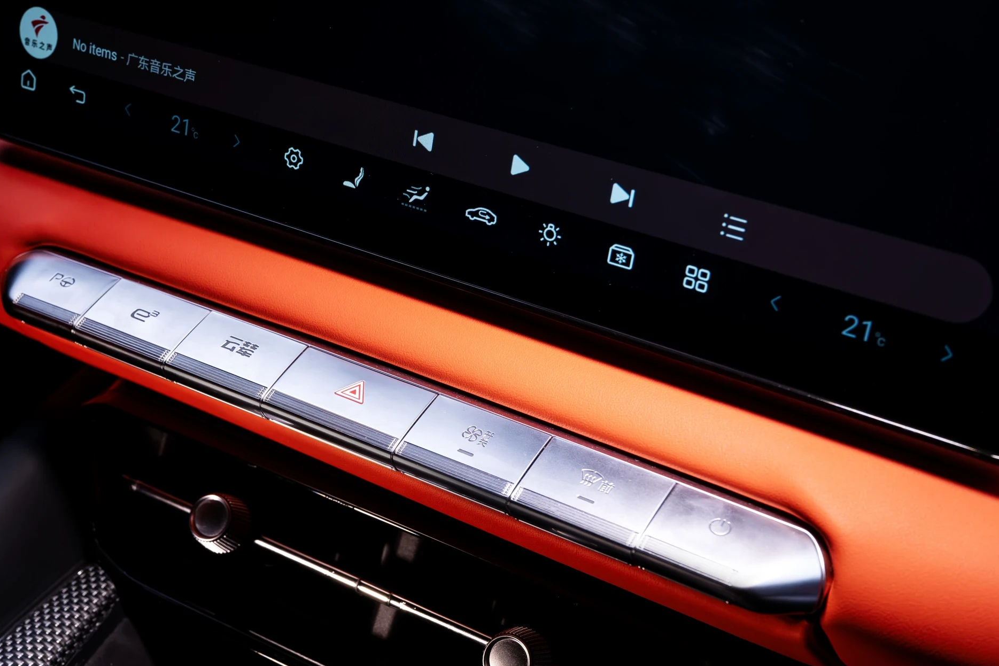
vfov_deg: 22.3
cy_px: 354
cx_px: 327
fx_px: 1693
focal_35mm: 61
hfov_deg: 32.6
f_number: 8
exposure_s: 1/40
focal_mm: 38
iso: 400
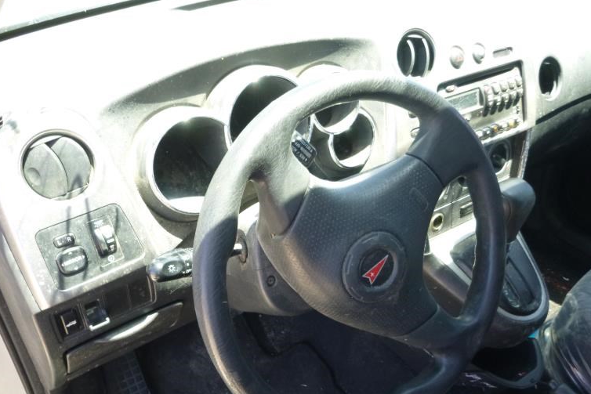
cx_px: 284
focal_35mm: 32
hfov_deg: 58.7
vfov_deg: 41.0
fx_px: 525
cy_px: 230
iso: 200
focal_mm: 5.2
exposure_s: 1/60
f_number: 4.1
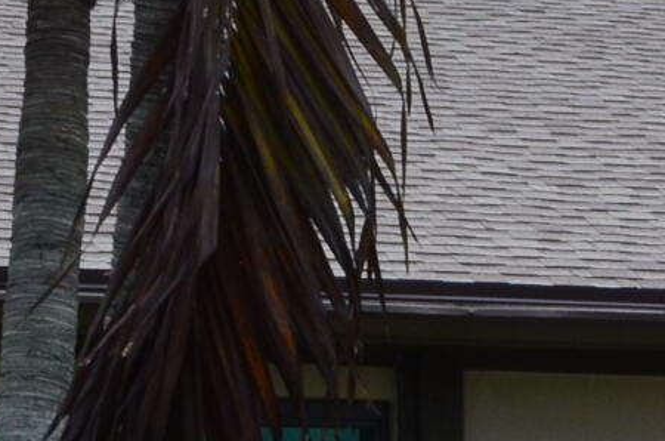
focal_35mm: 220
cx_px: 1132
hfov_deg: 9.0
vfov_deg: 6.1
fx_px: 4055
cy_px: 846
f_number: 9
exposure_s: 1/160
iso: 400
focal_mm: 22
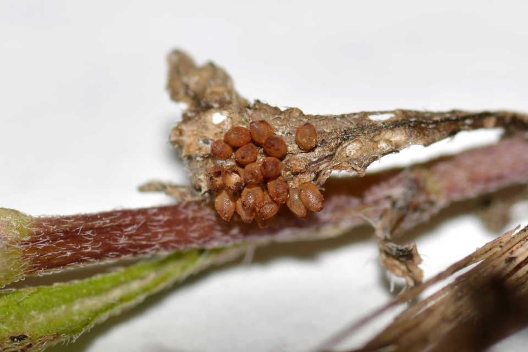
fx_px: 2200
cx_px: 264
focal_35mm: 150
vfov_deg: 9.1
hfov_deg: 13.7
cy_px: 176
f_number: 18
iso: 100
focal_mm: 100
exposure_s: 1/200
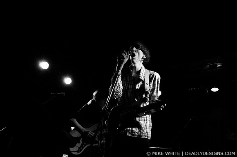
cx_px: 118
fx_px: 197
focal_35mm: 30
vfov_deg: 43.5
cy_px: 78
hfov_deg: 62.0
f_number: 2.8
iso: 1250
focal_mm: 20
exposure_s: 1/80
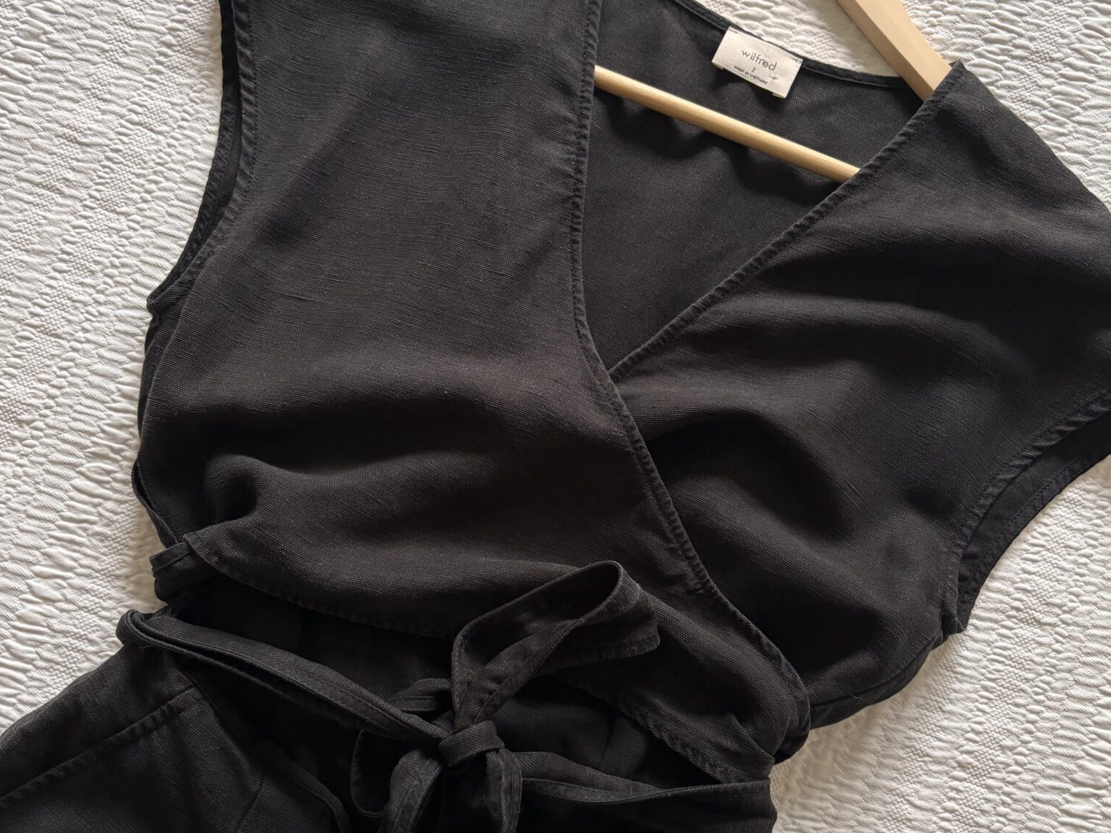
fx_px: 1123
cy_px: 440
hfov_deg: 52.6
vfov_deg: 40.7
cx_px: 558
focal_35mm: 35
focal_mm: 5.96
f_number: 1.6
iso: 200
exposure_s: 1/60
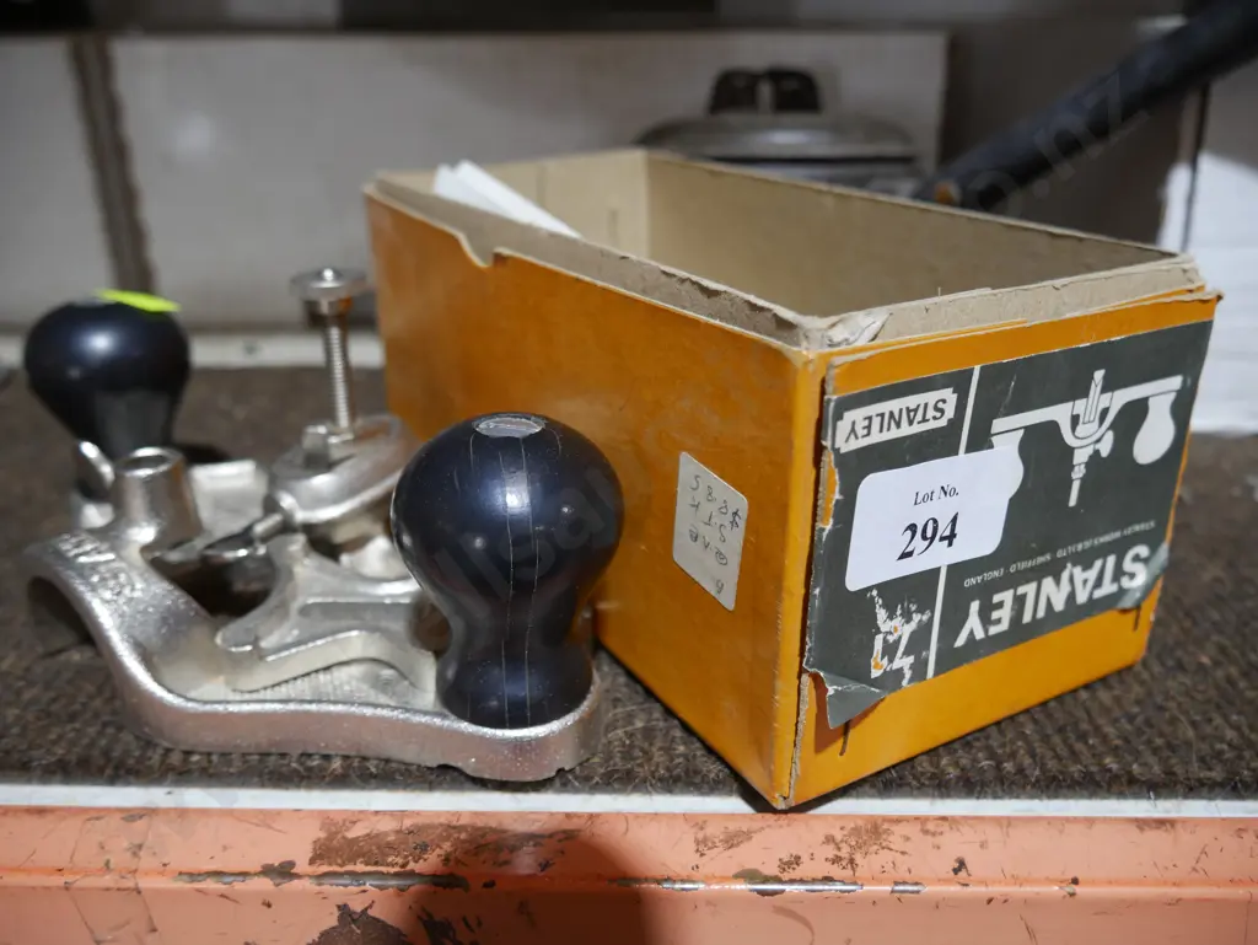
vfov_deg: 49.8
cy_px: 472
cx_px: 629
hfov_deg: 63.4
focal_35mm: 28
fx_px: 1018
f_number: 3.5
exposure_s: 1/60
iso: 400
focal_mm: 14
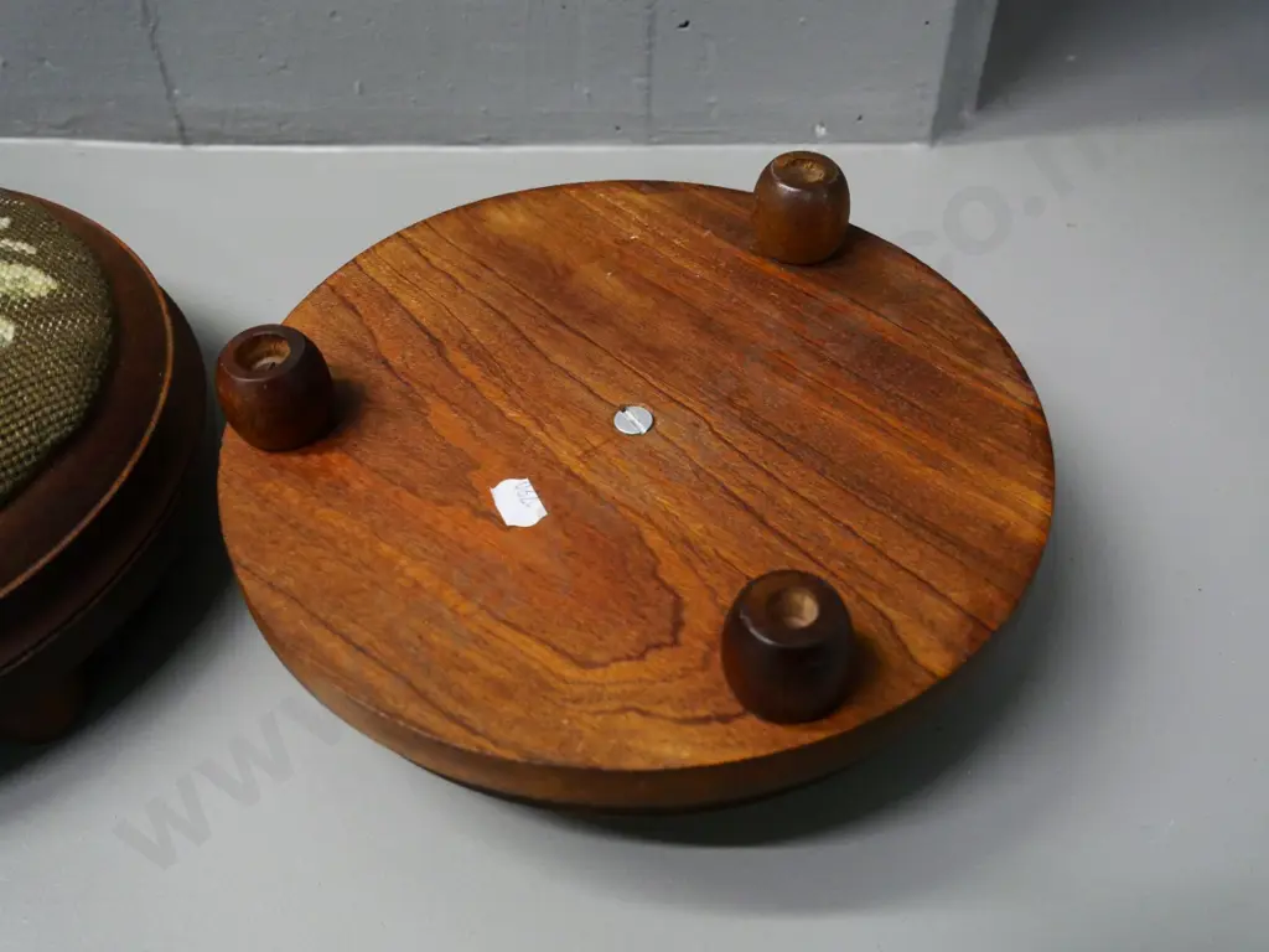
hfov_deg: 51.4
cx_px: 634
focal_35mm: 36
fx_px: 1320
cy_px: 476
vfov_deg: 39.7
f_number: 4.9
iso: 3200
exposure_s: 1/125
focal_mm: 18
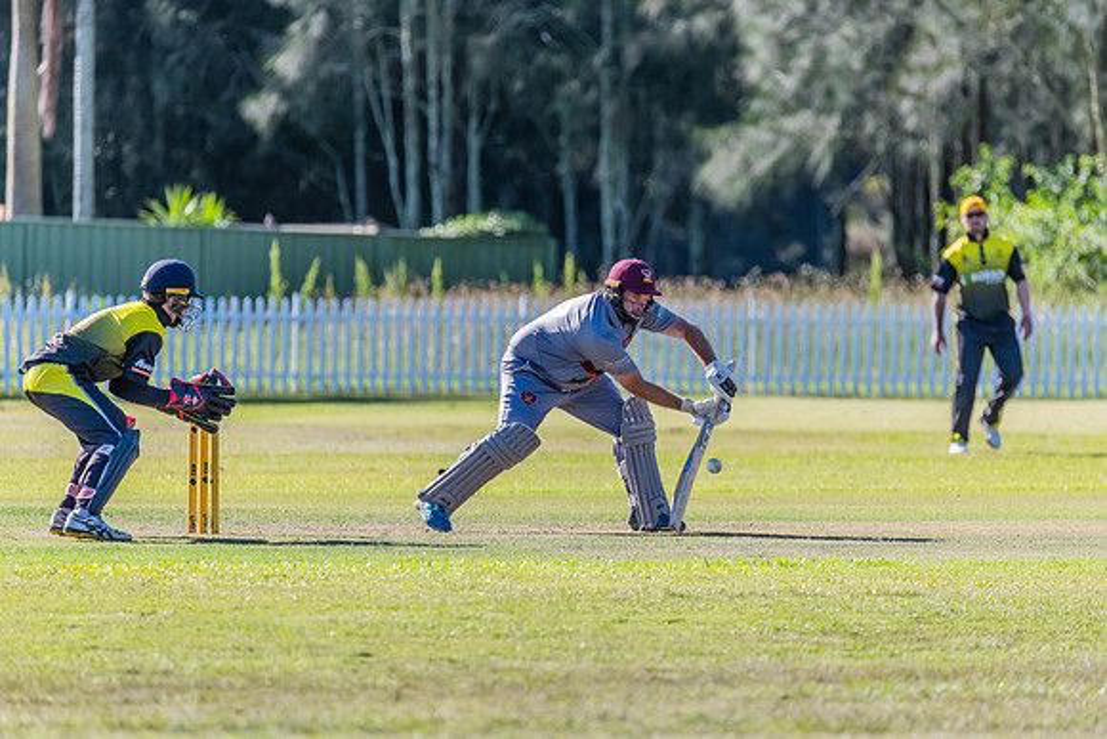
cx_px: 554
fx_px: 13840
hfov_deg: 4.6
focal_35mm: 450
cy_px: 370
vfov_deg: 3.1
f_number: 6
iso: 1000
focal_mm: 450
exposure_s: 1/2000
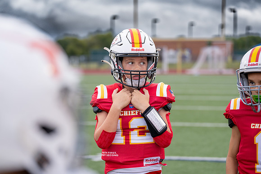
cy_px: 87
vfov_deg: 15.6
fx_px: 634
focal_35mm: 87
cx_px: 130
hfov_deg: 23.2
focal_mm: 85
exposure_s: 1/1250
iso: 640
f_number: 2.8
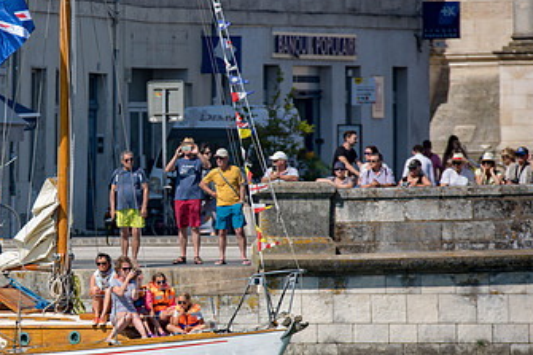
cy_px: 208
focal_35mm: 1039
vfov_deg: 1.3
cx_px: 99
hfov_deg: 2.0
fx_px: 15375
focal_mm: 600
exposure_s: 1/640
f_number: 6.3
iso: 180
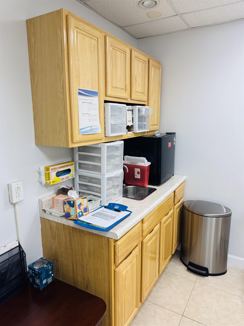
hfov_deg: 56.8
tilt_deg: -10.7
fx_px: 226
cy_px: 163
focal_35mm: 24
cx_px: 122
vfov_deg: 71.6
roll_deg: +2.1
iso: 200
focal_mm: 6.76
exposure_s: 1/120
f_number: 1.78
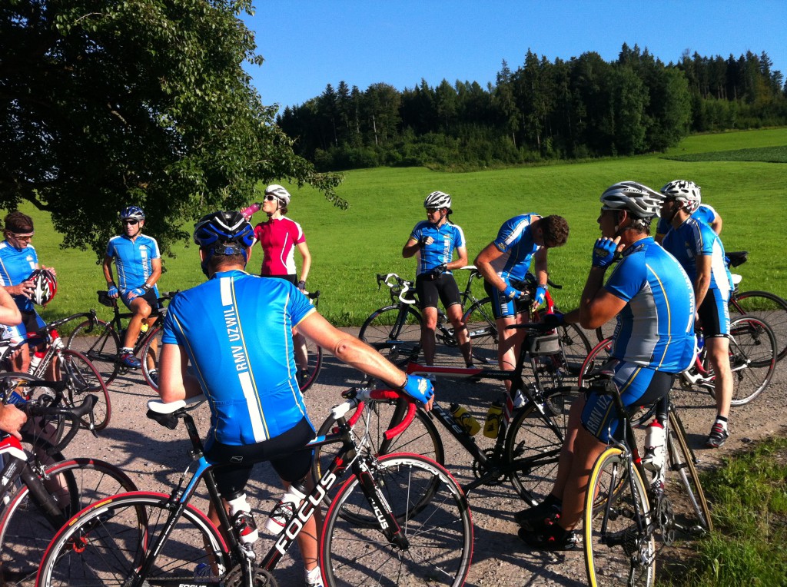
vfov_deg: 40.6
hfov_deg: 52.7
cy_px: 294
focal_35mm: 35
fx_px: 794
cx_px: 394
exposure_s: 1/914
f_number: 2.8
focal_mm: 3.85
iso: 80
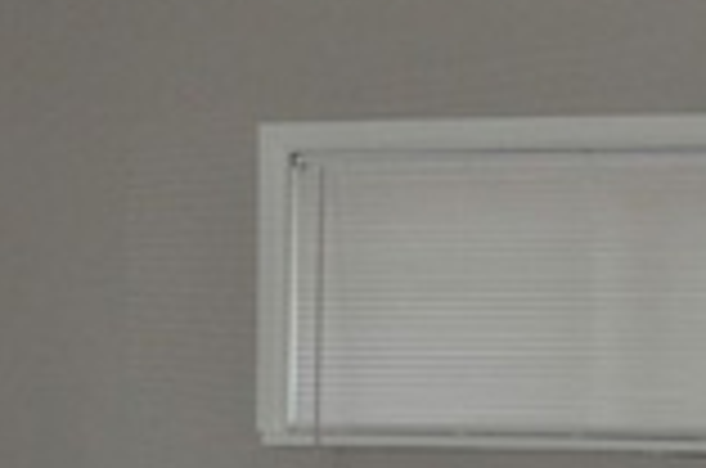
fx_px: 2153
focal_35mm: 110
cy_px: 781
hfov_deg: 18.6
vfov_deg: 11.7
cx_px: 463
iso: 800
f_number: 3.5
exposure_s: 1/60
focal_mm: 18
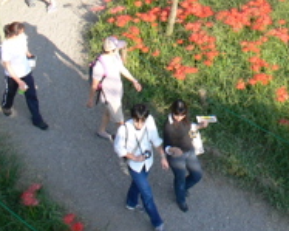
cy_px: -122
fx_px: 999
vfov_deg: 12.5
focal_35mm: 117
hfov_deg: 16.1
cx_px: 300
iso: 80
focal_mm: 7.4
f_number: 4.5
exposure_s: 1/125
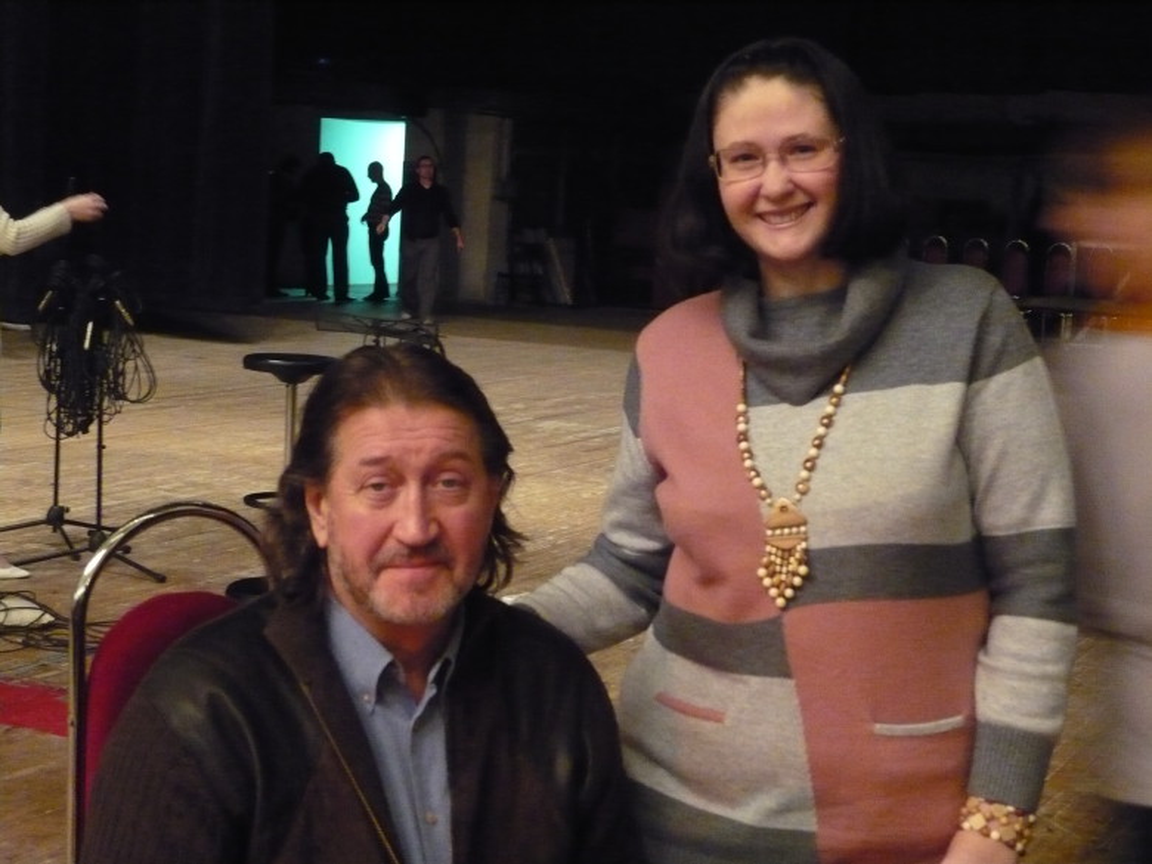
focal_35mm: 55
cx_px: 576
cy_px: 432
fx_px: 1830
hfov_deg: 34.9
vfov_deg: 26.6
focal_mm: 9.1
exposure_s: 1/13
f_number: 3.4
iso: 800
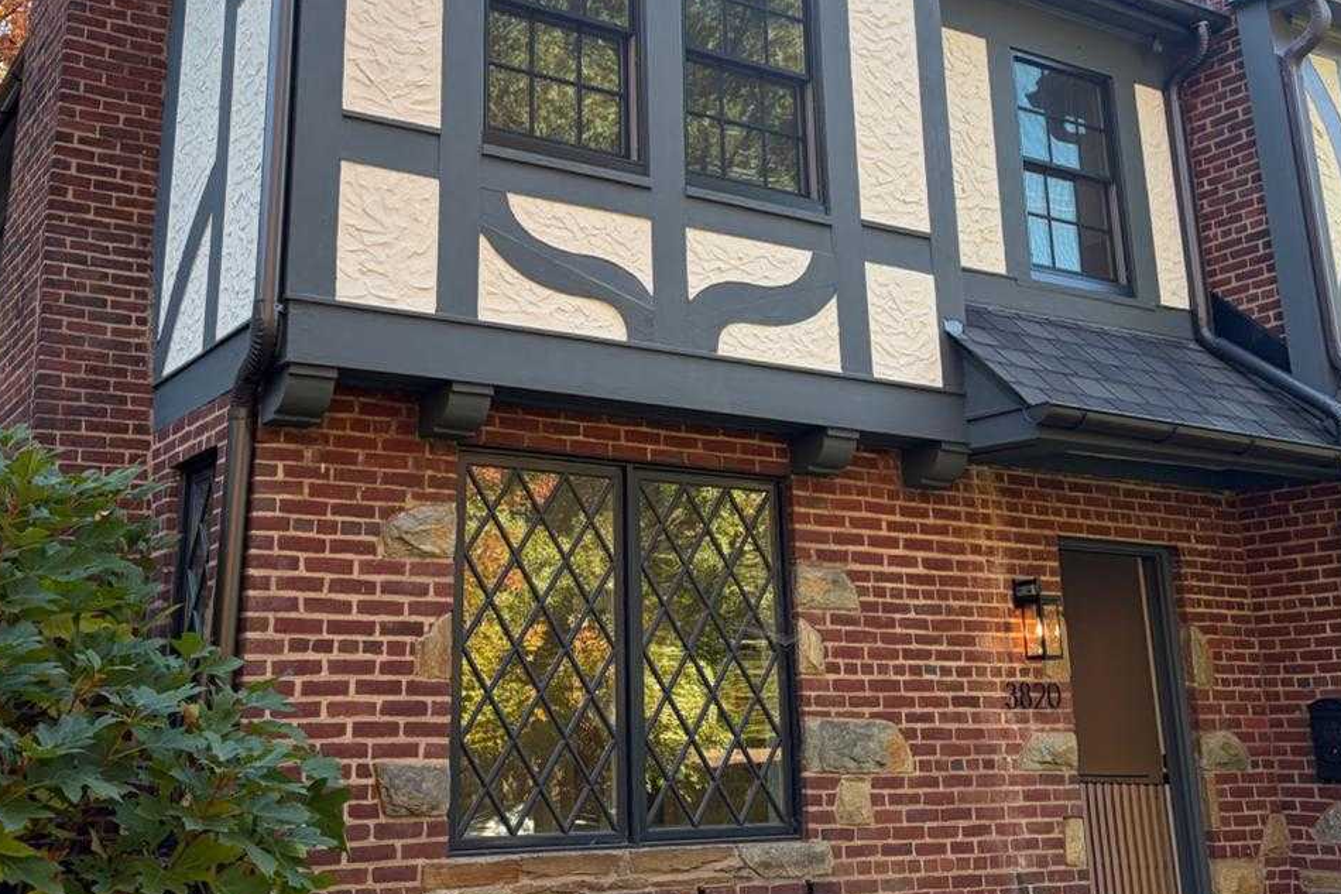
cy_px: 253
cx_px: 567
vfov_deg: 32.2
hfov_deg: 47.3
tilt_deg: +18.6
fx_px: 1527
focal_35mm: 41
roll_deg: +1.0
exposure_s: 1/304
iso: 50
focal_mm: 5.96
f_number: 1.6
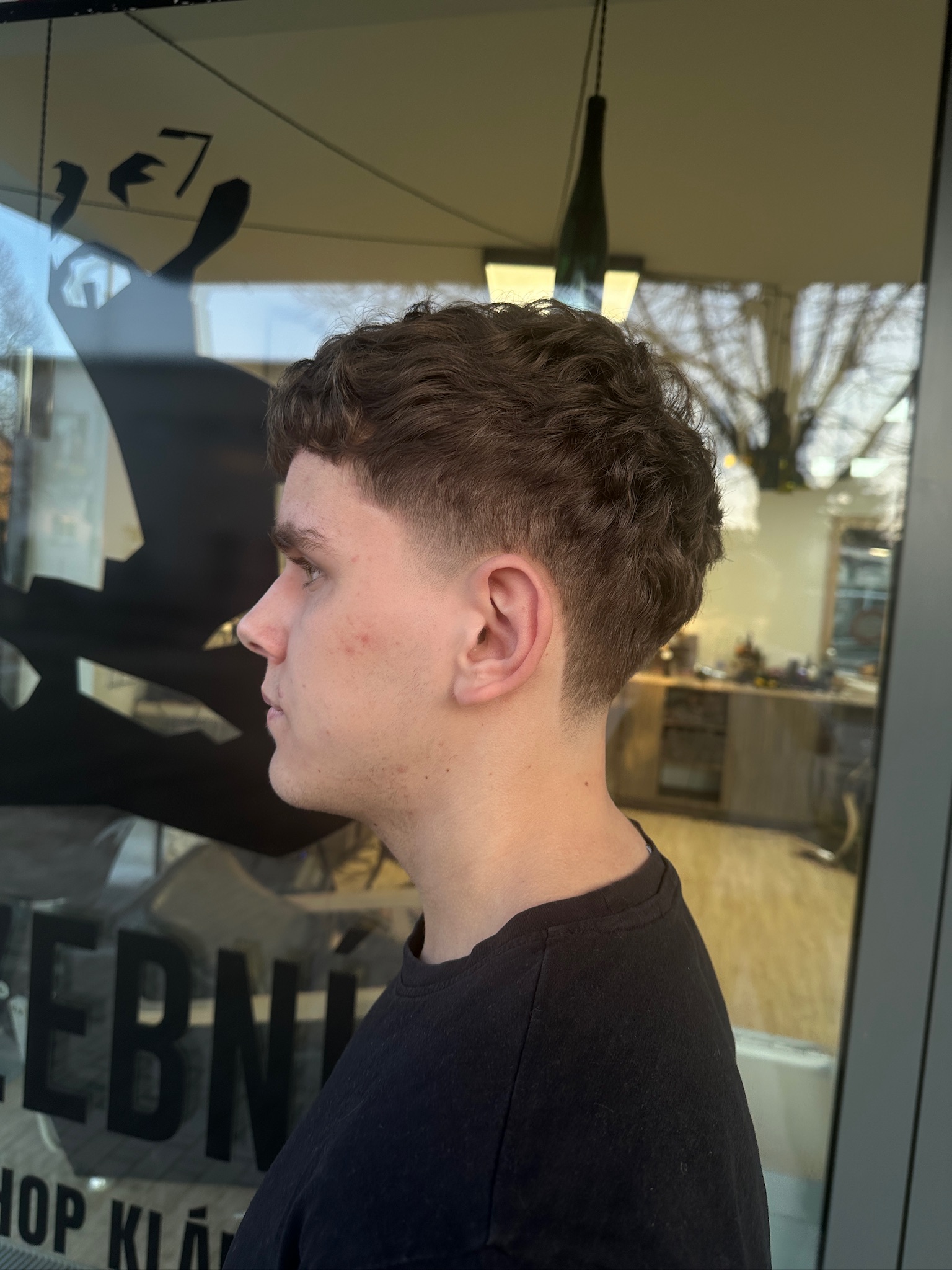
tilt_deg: -2.4
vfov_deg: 71.6
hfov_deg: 56.8
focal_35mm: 24
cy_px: 635
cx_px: 476
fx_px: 880
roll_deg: -5.9
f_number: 1.78
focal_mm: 6.86
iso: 80
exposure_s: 1/268
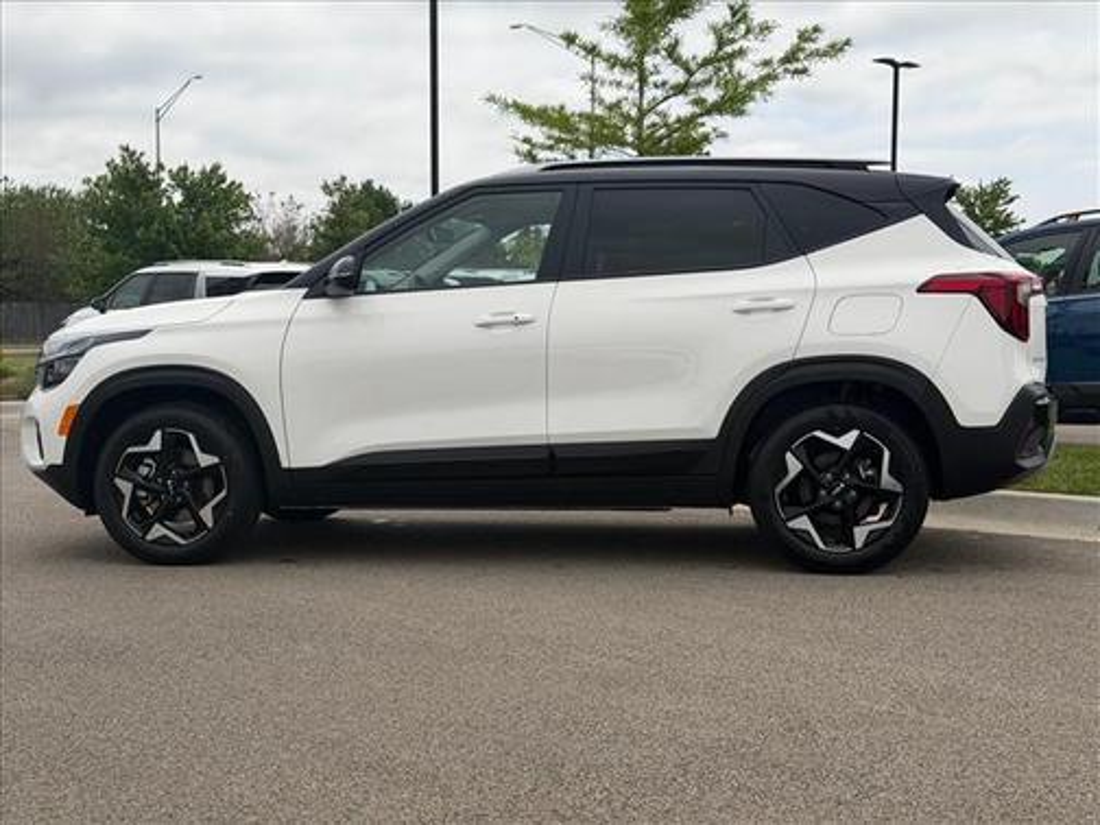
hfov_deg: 39.7
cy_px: 412
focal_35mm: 48
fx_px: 1525
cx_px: 550
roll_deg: -0.3
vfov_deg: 30.3
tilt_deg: -4.1
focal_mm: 6.76
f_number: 1.78
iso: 64
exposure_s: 1/6536
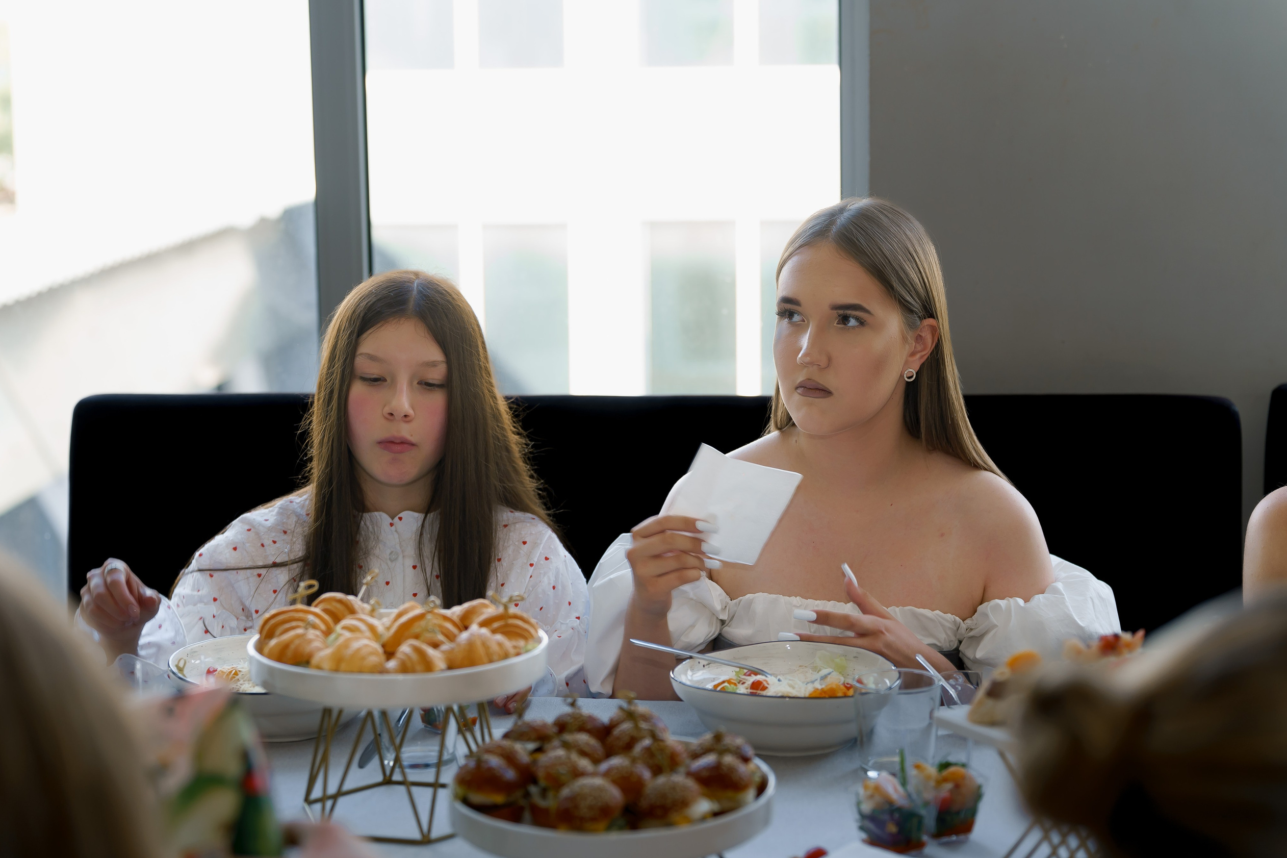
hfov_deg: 28.8
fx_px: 2502
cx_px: 636
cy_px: 430
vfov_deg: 19.5
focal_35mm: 70
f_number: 3.2
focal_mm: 69
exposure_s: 1/125
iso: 250
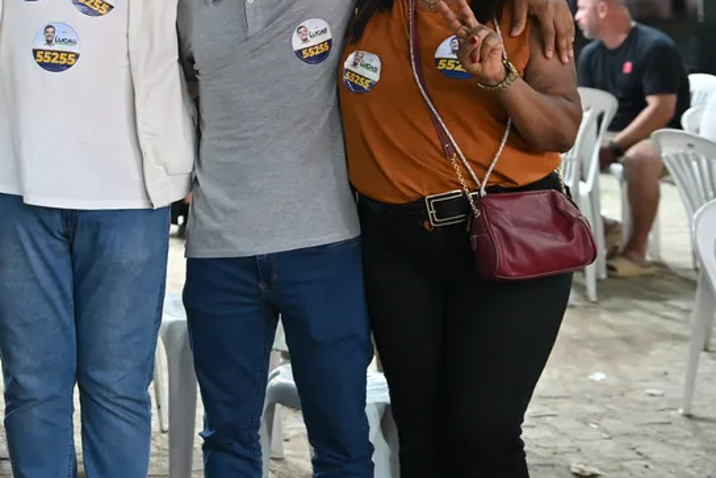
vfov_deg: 17.2
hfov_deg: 24.7
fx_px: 1532
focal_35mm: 77
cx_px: -54
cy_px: -25
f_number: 3.2
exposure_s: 1/100
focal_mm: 35
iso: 3200
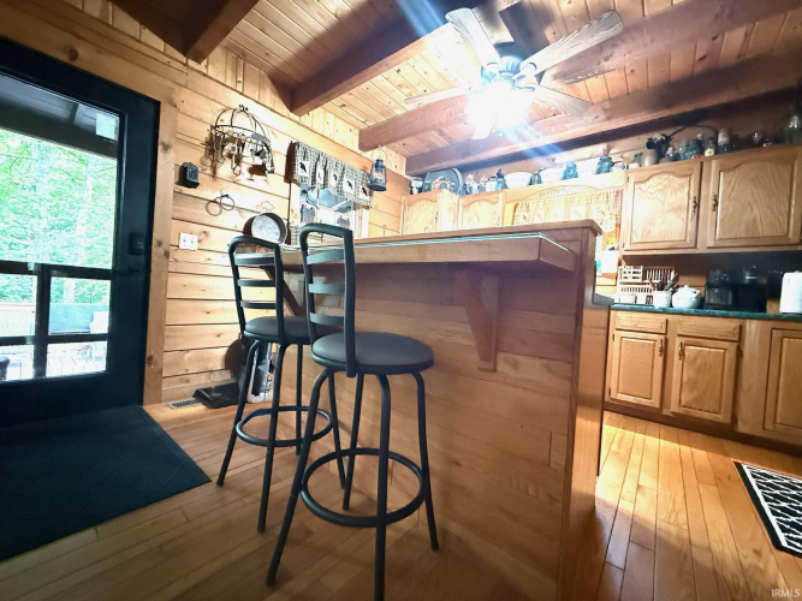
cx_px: 401
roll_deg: -3.7
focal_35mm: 14
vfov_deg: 85.7
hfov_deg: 102.1
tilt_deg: -0.5
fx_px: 324
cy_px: 300
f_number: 2.2
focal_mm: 2.22
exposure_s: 1/30
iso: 1250
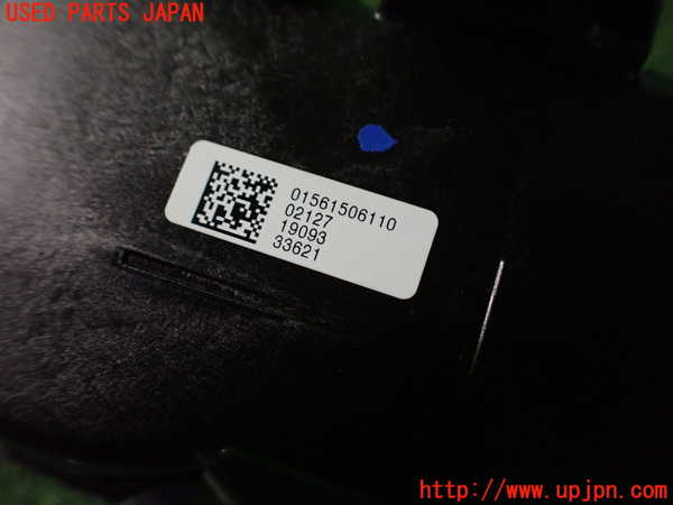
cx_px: 336
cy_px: 252
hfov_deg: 60.0
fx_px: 583
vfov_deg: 46.8
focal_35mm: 30
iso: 800
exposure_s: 1/60
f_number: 2.3
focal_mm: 5.4
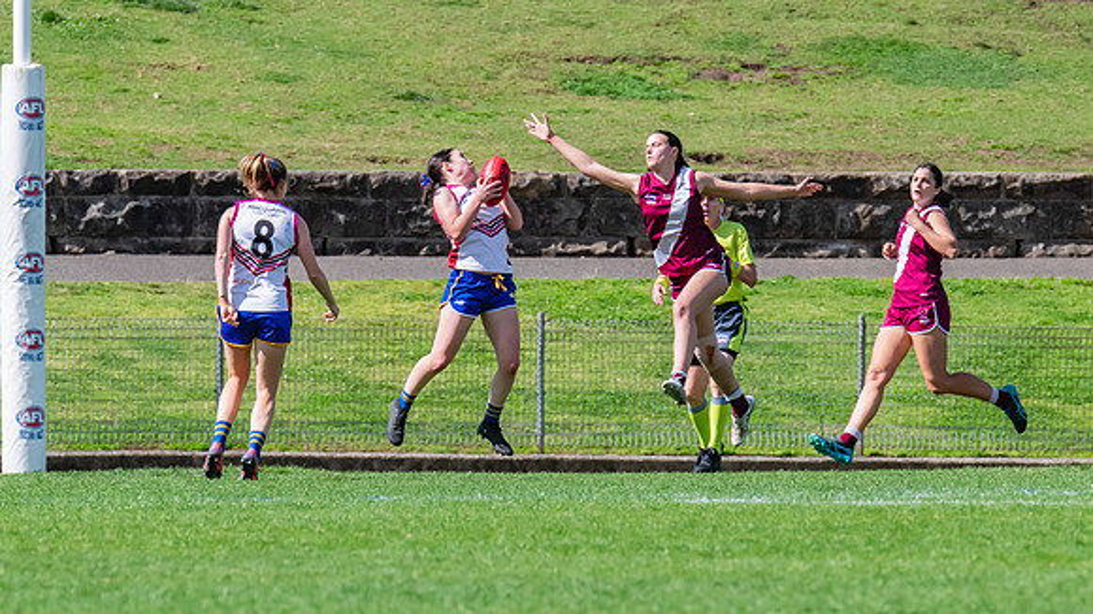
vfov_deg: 1.7
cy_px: 267
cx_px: 524
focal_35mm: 705
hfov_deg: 3.1
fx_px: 20441
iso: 800
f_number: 9
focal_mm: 420
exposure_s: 1/1250
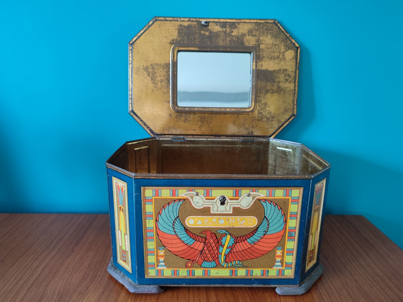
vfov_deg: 54.9
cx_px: 202
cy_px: 151
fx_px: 291
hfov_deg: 69.4
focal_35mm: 25
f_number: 1.9
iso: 405
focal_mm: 6.04
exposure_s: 1/25
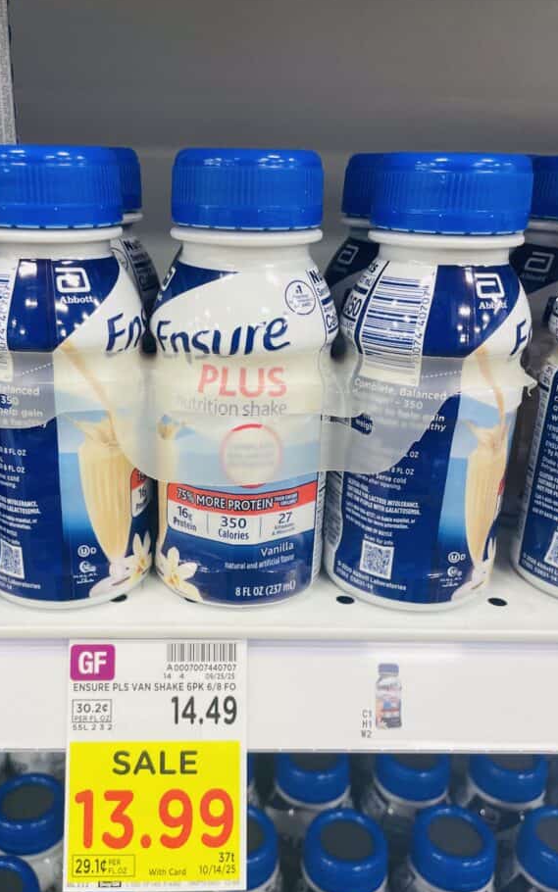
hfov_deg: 40.5
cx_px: 227
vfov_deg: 61.1
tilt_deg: -25.2
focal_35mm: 31
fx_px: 754
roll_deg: -0.5
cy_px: 495
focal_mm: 4.2
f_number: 1.6
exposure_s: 1/67
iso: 80
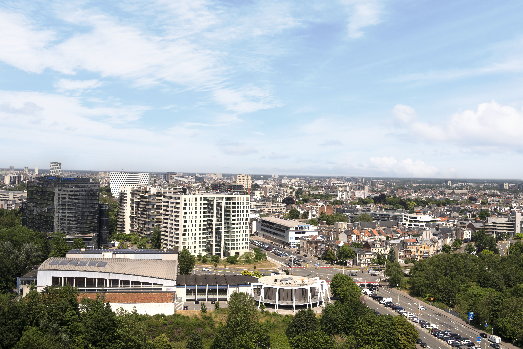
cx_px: 262
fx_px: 537
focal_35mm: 37
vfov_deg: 35.9
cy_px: 174
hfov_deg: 51.9
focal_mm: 37
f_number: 11
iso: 100
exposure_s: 1/250
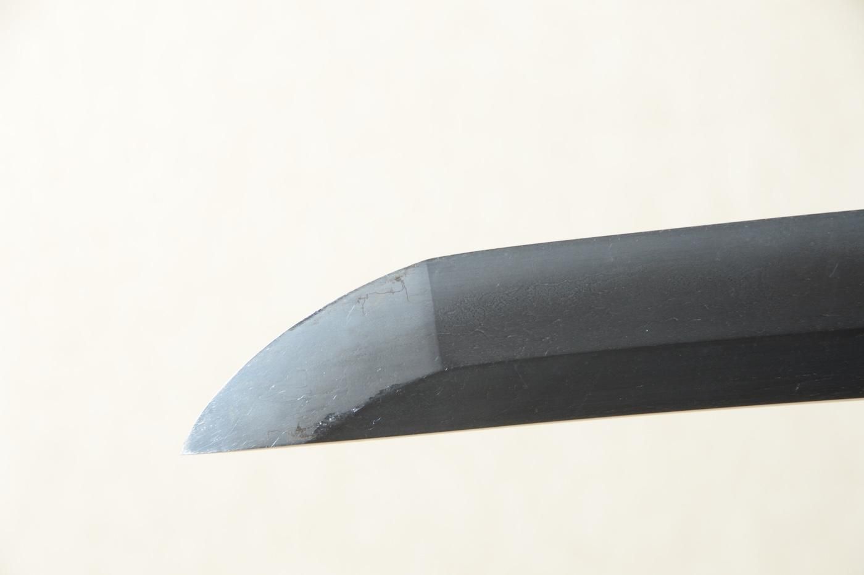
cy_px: 288
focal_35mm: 202
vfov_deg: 6.8
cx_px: 432
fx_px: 4856
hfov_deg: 10.2
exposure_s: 1/1.6
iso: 400
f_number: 11
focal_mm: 135
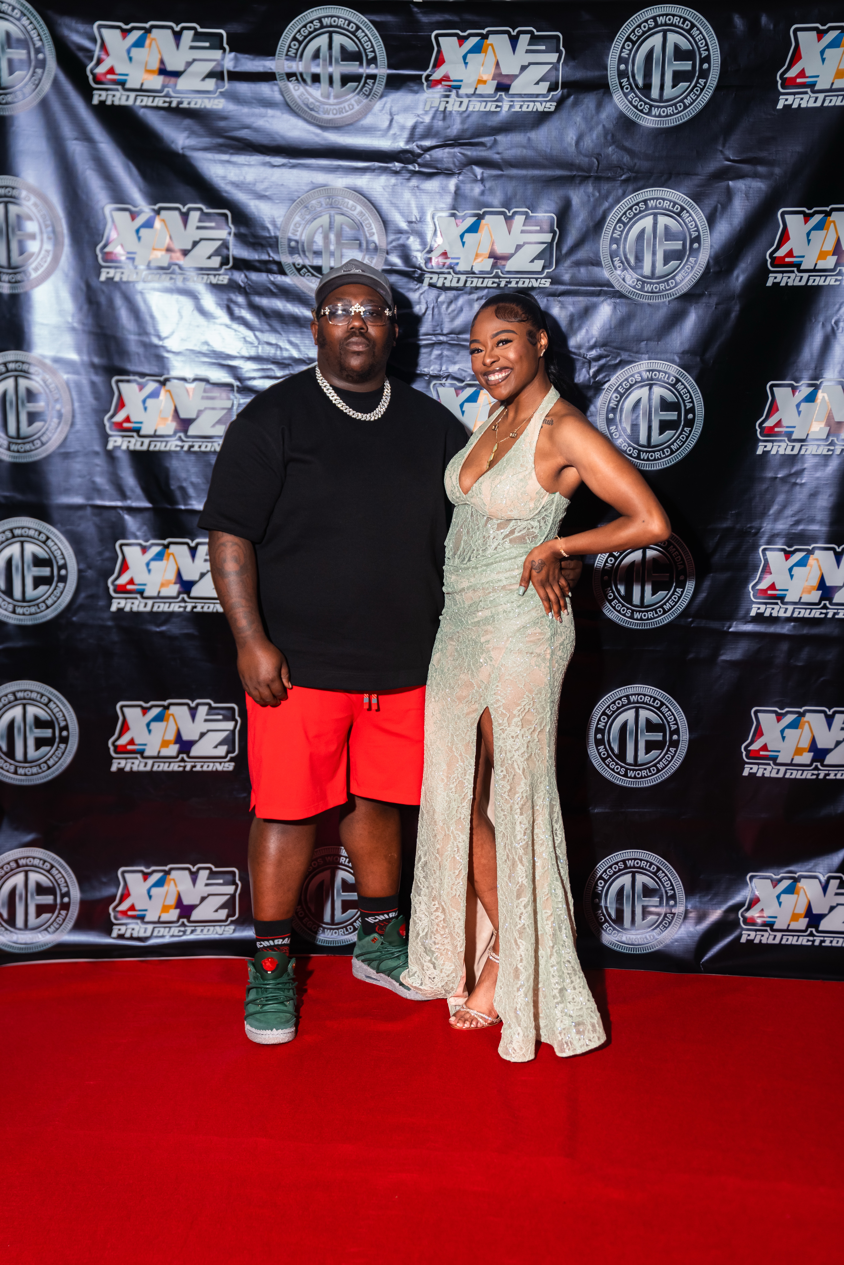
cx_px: 422
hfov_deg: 29.2
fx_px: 1618
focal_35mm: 46
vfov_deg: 42.7
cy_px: 632
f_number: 2.8
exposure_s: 1/320
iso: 1250
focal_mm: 46
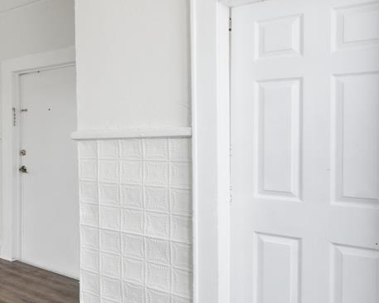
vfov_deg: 42.1
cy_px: 137
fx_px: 392
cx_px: -34
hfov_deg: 41.5
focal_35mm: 35
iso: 200
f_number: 8
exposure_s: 1/40
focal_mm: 8
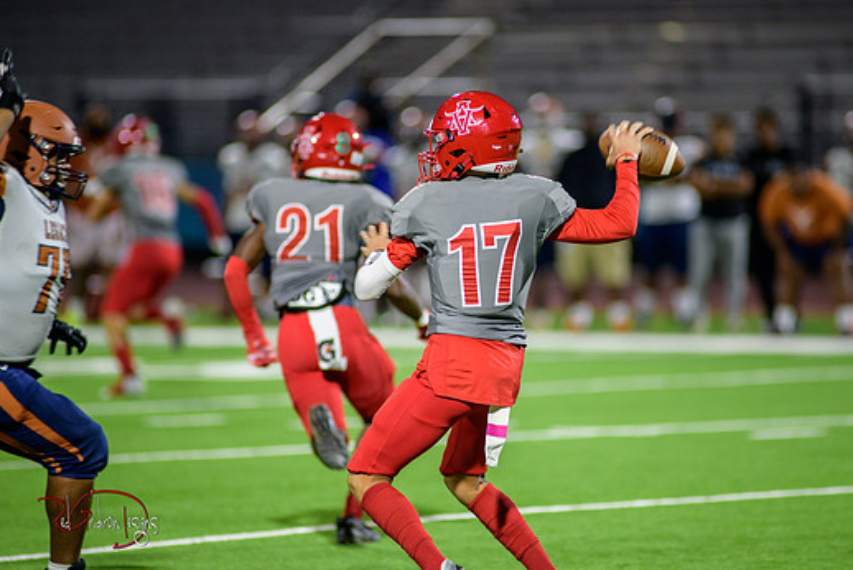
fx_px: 7965
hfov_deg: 6.1
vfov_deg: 4.1
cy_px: 281
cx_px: 473
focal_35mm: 336
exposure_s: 1/250
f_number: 2.8
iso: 1250
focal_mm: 300
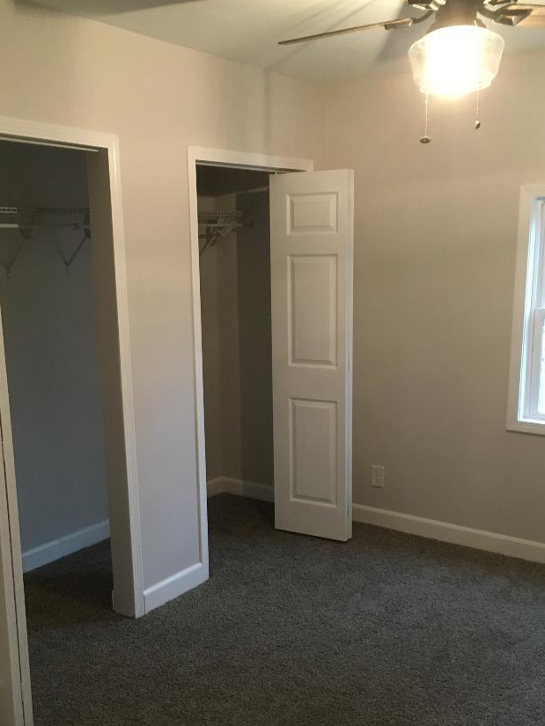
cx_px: 257
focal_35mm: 36
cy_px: 404
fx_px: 756
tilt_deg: -13.1
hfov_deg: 39.7
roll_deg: +1.9
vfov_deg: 51.2
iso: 200
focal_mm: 4.15
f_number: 2.2
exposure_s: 1/15
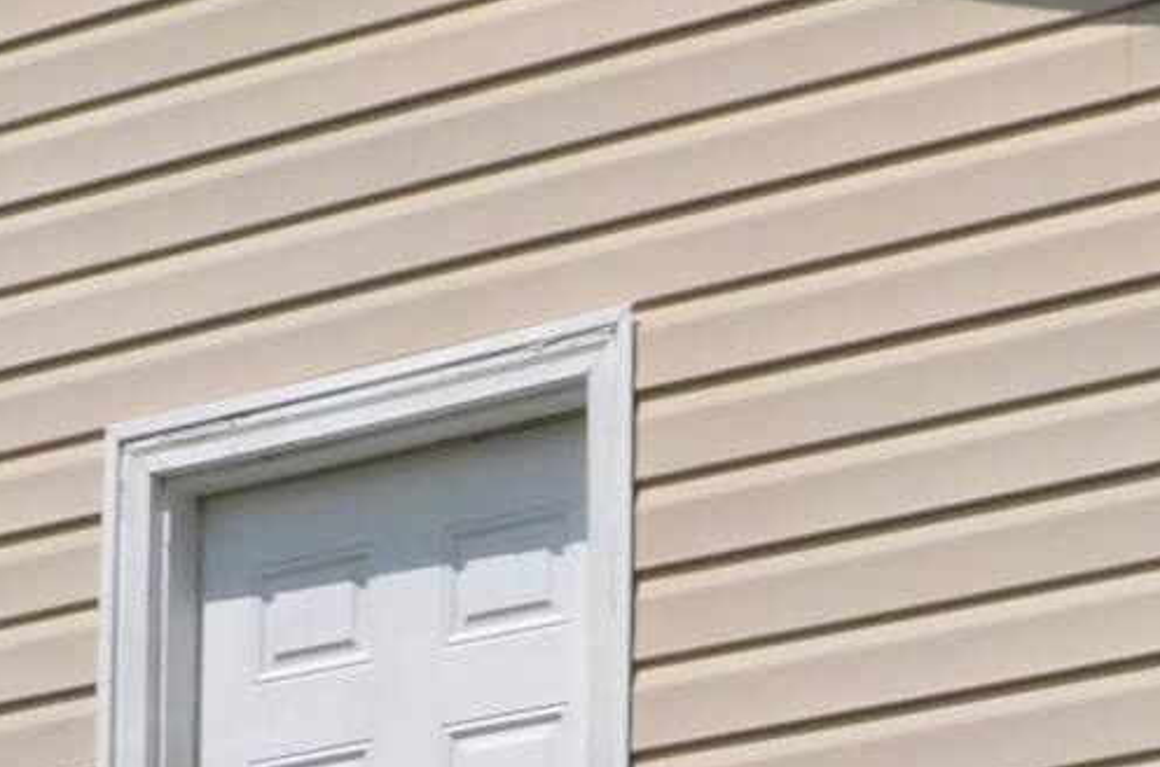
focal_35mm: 223
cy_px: 1359
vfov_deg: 6.0
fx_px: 7167
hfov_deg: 9.2
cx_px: 1141
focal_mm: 24
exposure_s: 1/200
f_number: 7.1
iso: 100
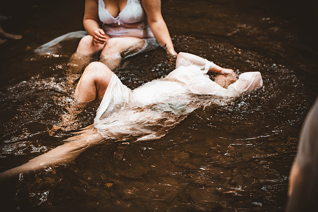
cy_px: 106
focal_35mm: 70
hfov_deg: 28.8
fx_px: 618
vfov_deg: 19.5
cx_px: 159
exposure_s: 1/400
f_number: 2.8
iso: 1000
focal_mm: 70
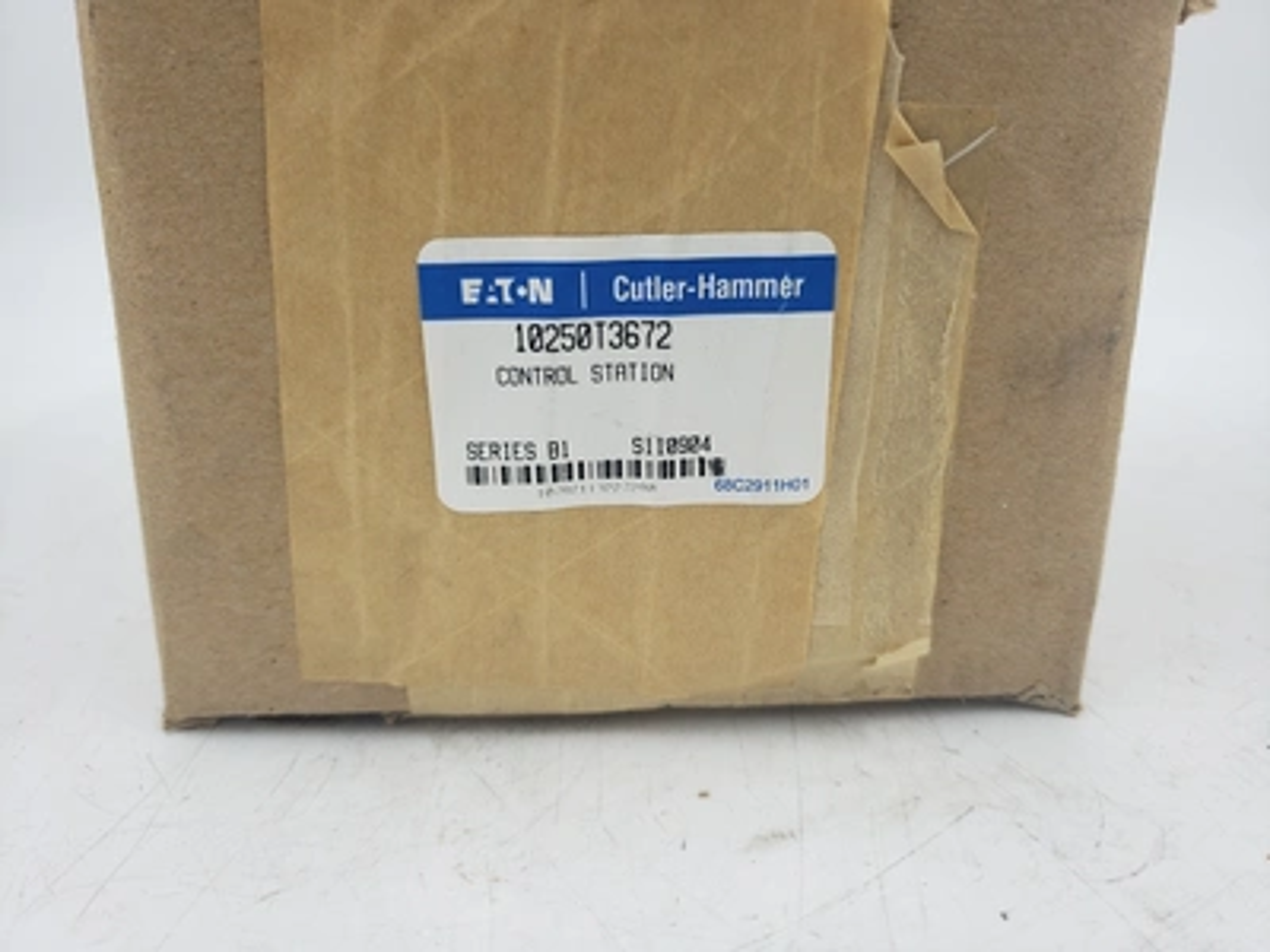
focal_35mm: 26
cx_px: 635
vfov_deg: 53.1
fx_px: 954
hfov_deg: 67.3
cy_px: 476
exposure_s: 1/316
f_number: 1.5
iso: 50
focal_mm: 4.3
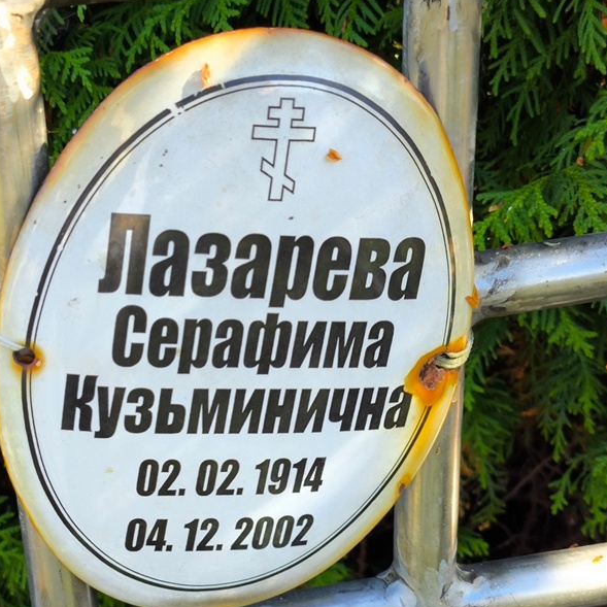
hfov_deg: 28.4
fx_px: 1190
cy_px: 304
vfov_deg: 28.6
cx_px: 210
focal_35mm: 60
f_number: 1.7
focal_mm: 4.71
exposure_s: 1/187
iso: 50
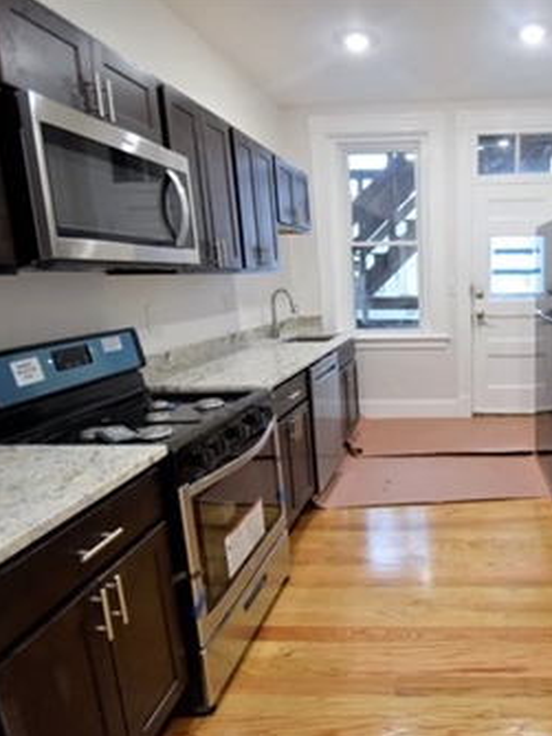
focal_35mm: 22
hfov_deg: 57.0
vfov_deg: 76.4
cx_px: 434
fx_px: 468
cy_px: 366
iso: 1100
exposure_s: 1/60
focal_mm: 10
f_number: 3.5
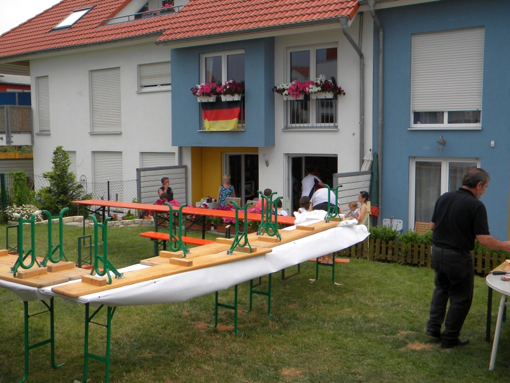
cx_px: 255
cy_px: 192
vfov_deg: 39.7
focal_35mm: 36
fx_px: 530
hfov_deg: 51.4
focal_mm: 6.4
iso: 80
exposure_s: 1/155
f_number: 3.7
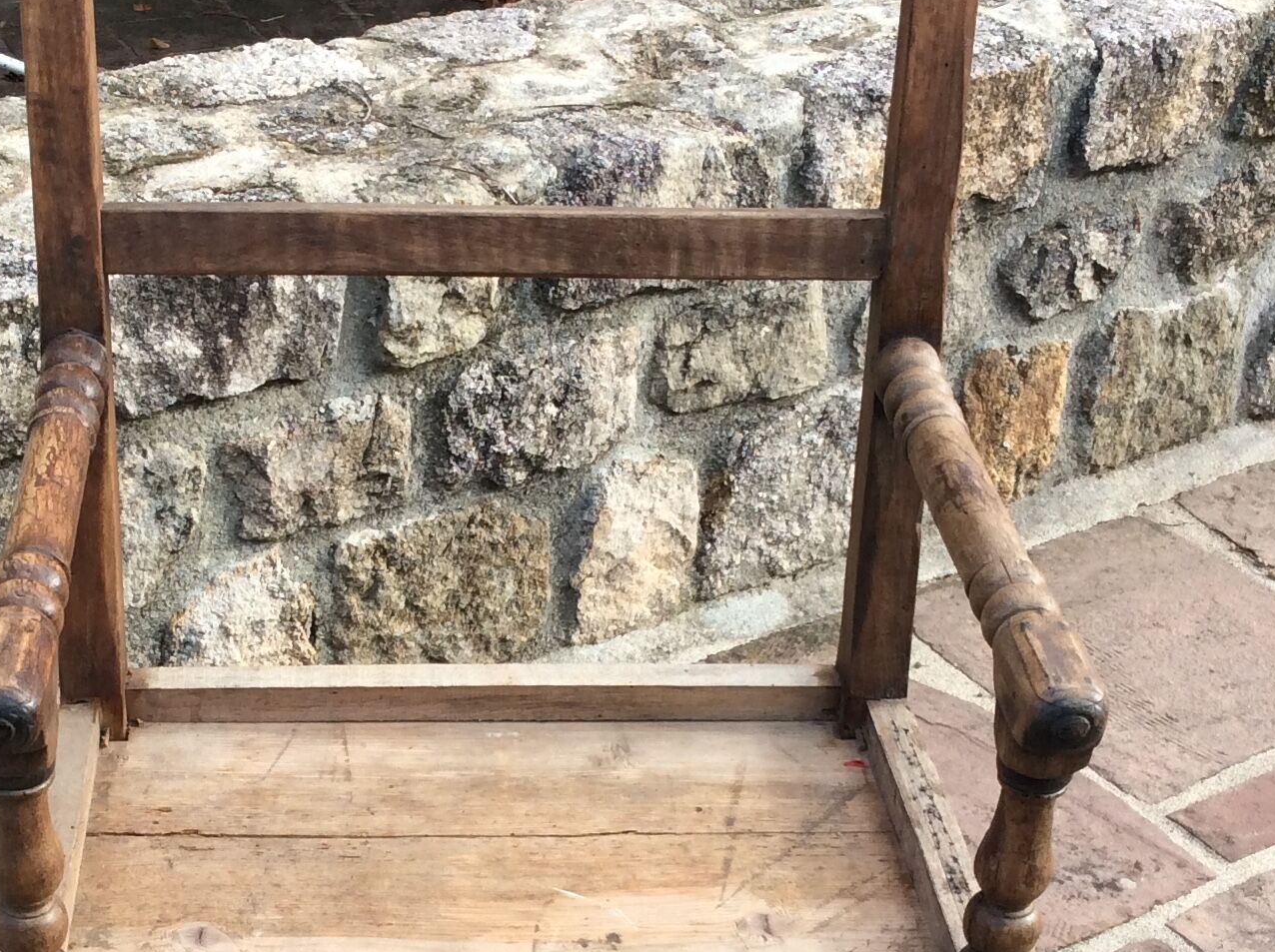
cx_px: 472
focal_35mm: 65
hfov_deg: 29.7
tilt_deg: -36.0
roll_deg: -0.8
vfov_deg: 22.2
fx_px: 2391
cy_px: 770
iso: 32
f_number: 2.4
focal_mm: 3.3
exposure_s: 1/347
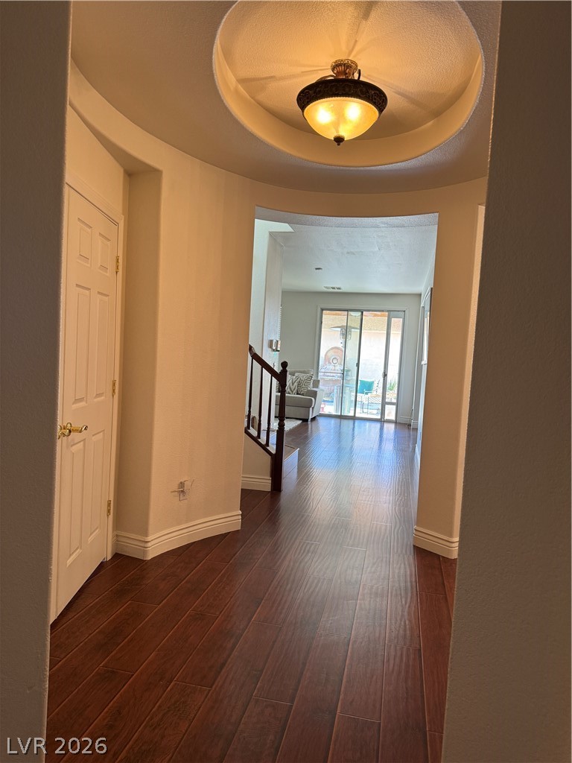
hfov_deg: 56.8
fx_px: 529
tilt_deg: -3.0
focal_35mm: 24
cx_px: 286
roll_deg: -3.5
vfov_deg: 71.6
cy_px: 382
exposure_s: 1/120
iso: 200
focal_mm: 6.76
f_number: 1.78
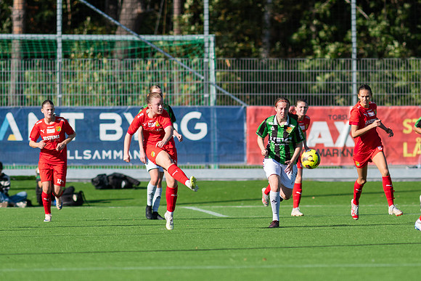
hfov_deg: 3.4
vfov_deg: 2.3
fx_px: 7018
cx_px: 210
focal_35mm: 600
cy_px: 140
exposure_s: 1/2000
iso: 125
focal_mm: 300
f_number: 3.2
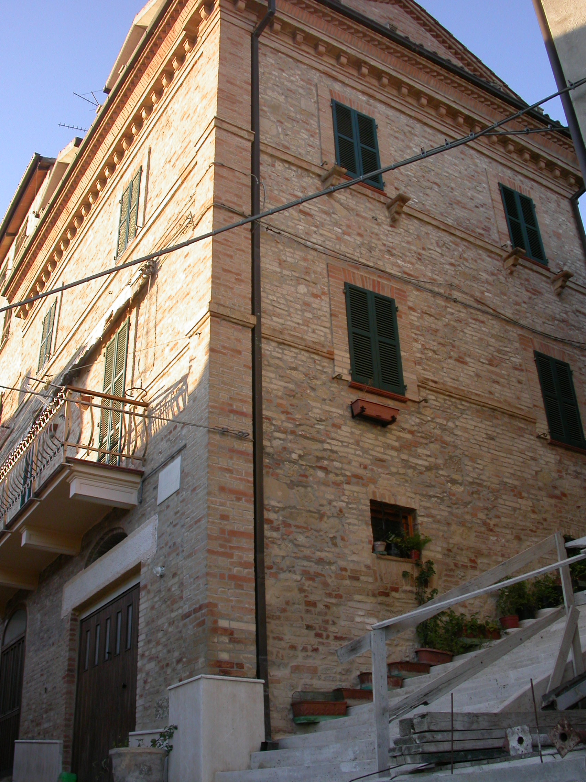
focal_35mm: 38
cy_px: 391
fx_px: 858
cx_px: 293
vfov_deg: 49.0
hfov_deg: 37.7
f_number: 4.7
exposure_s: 1/120
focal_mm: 7.85
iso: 100
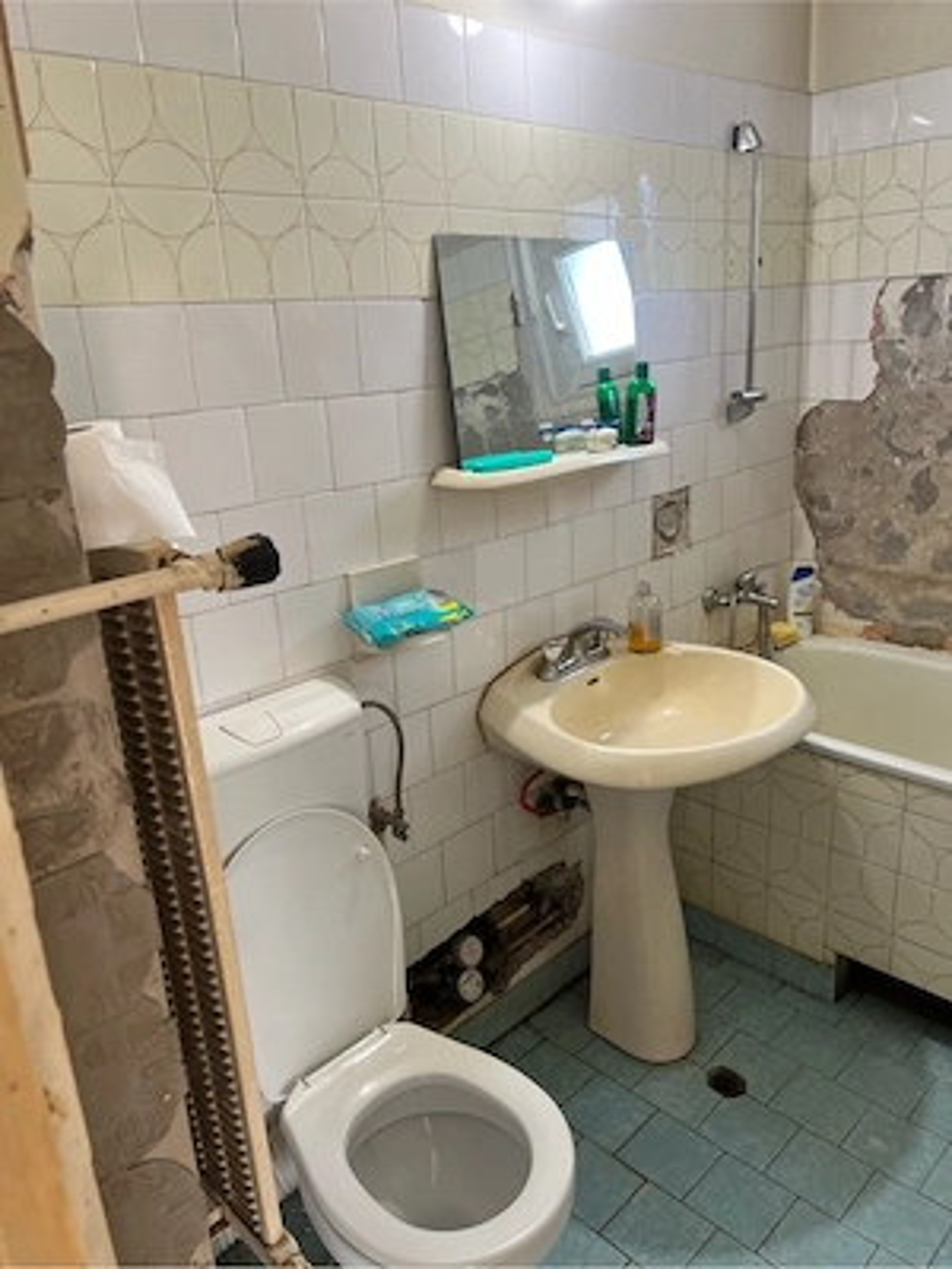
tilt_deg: -18.9
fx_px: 953
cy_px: 634
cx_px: 476
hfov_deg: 53.1
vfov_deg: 67.3
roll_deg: +3.8
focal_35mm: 26
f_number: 1.5
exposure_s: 1/100
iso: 80
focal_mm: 5.7
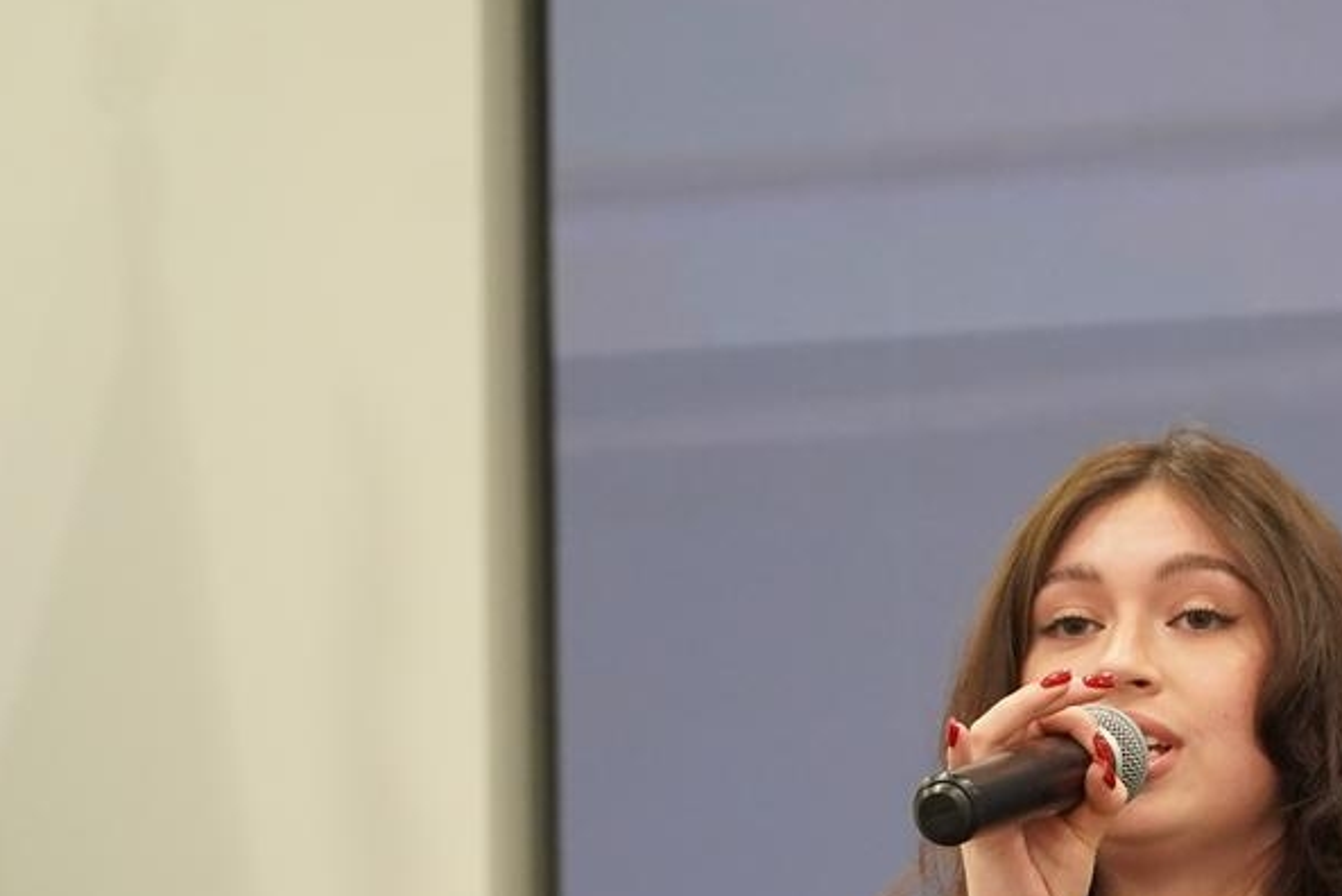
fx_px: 8391
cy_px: 1118
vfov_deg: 6.1
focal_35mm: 225
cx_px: 1095
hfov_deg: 9.1
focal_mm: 89
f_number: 4
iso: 4000
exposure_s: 1/160
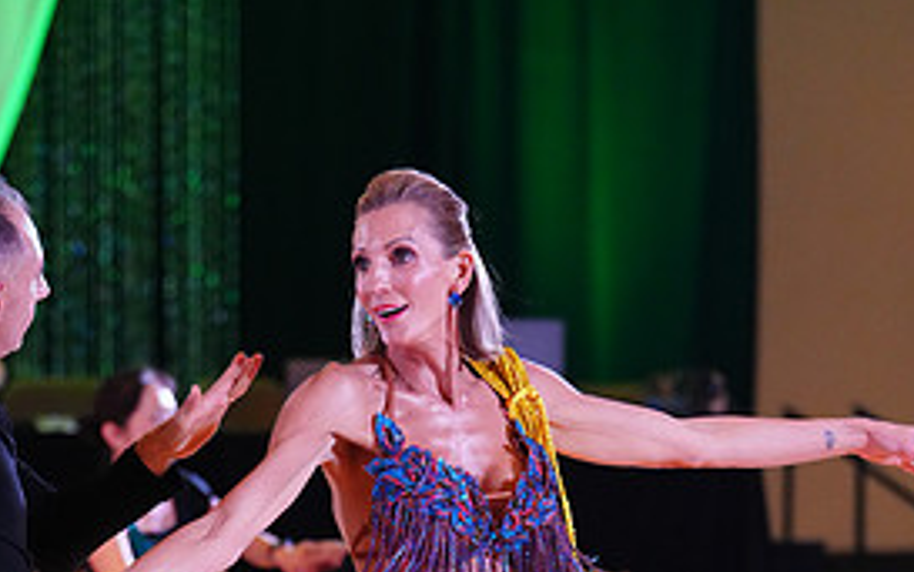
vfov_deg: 5.8
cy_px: 793
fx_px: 5608
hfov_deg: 9.3
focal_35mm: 225
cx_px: 286
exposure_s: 1/400
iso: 5000
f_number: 2.8
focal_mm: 104
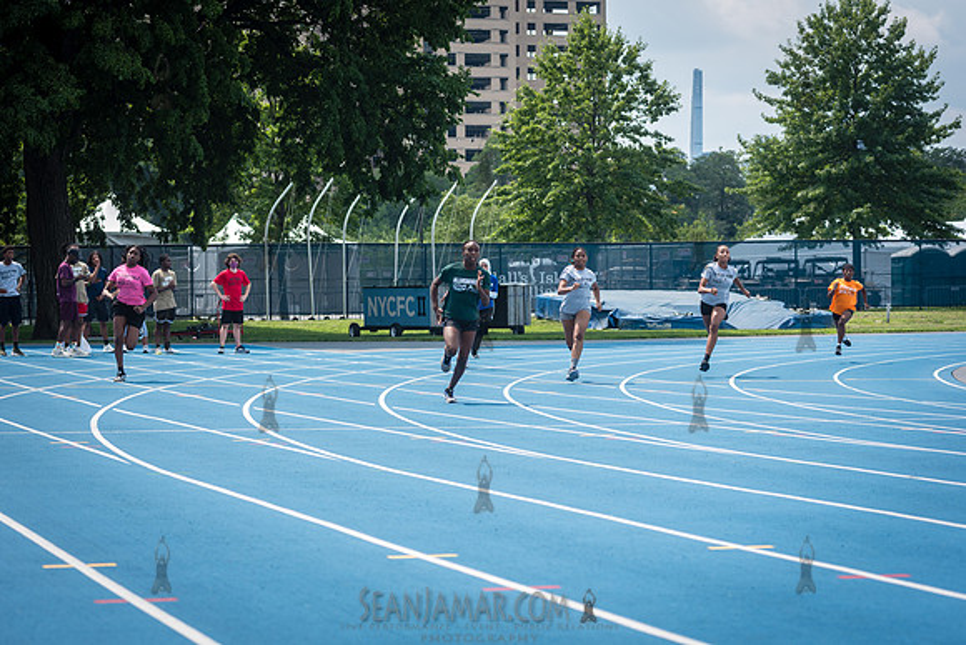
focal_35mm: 102
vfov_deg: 13.4
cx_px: 483
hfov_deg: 20.0
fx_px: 2740
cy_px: 322
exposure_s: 1/1000
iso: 160
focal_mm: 100
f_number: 5
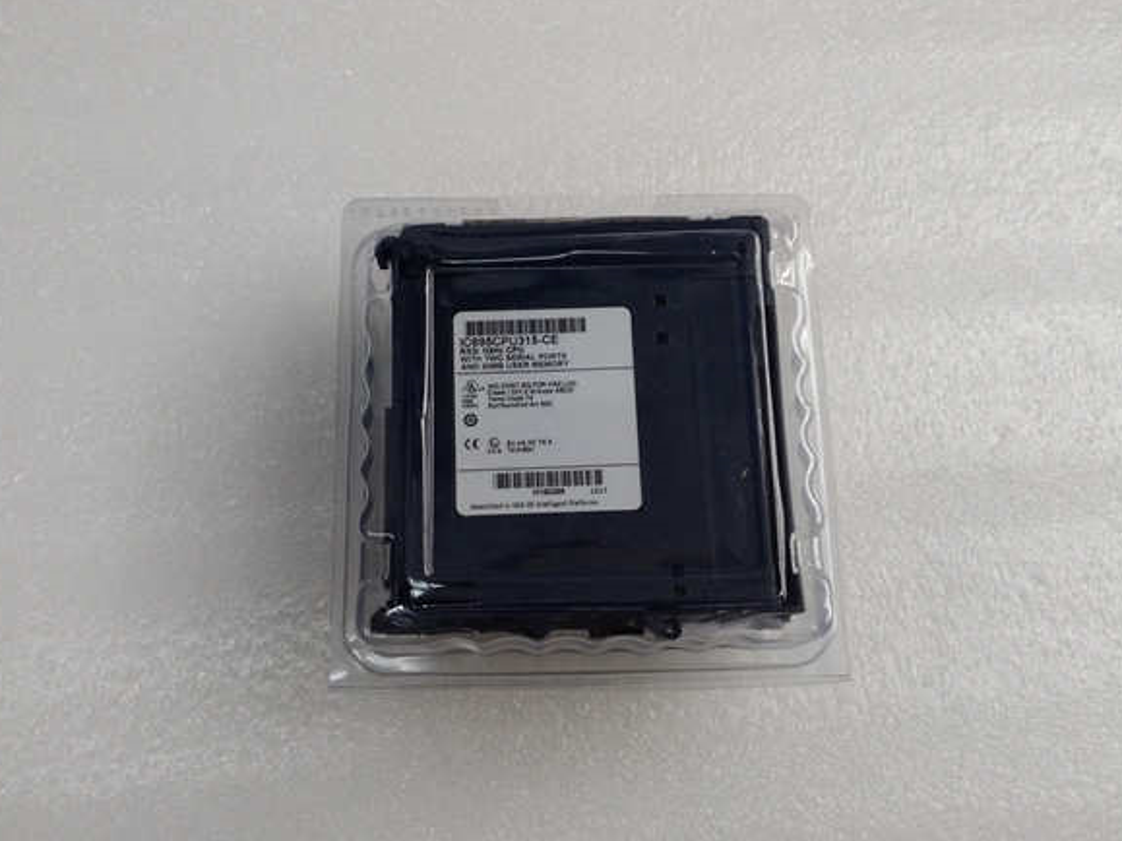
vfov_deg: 49.7
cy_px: 426
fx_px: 907
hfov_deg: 63.5
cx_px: 552
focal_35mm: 28
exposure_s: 1/33
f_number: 2
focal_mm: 3.79
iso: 321
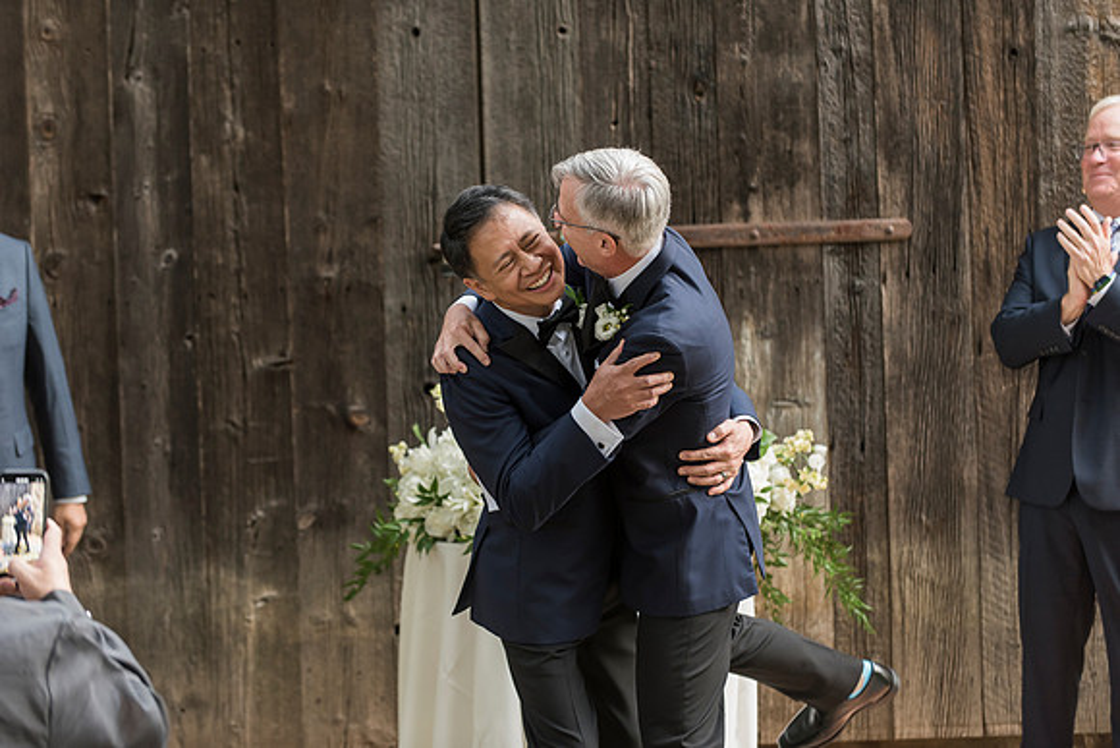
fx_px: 4045
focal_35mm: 130
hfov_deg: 15.8
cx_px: 560
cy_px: 374
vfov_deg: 10.6
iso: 800
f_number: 3.5
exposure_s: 1/200
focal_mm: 130
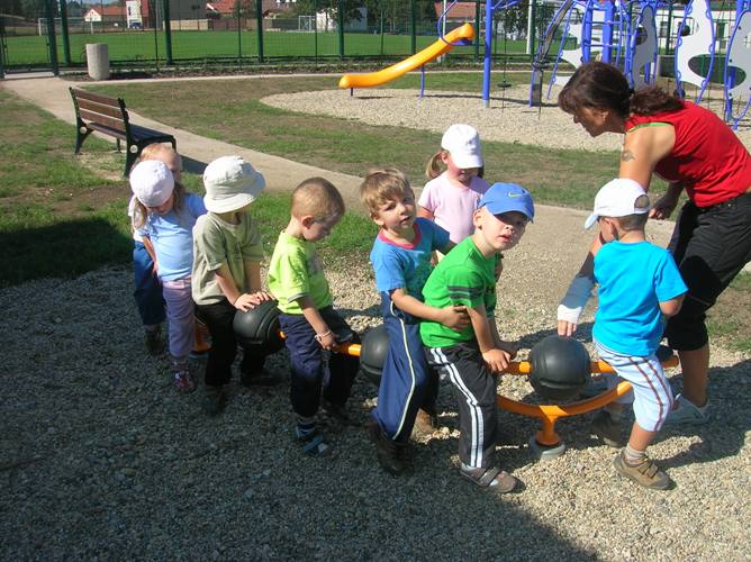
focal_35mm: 34
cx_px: 376
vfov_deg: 41.7
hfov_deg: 54.0
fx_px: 737
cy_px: 281
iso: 50
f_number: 4.9
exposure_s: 1/382
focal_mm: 5.7
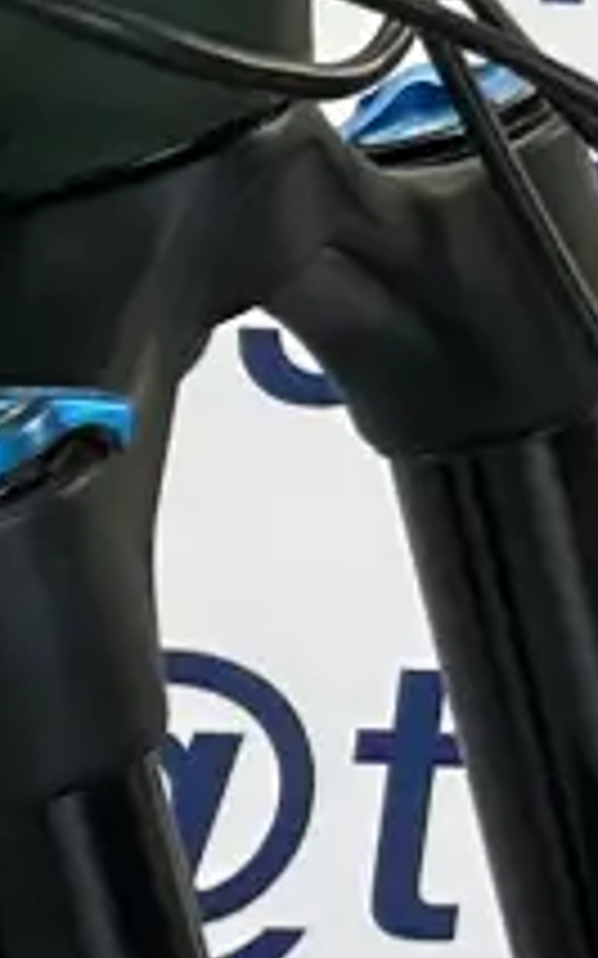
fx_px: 6471
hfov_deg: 4.7
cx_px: -2104
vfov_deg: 8.2
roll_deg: -1.4
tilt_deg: -12.7
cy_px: 1574
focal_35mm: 248
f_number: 1.5
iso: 125
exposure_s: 1/121
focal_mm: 5.7
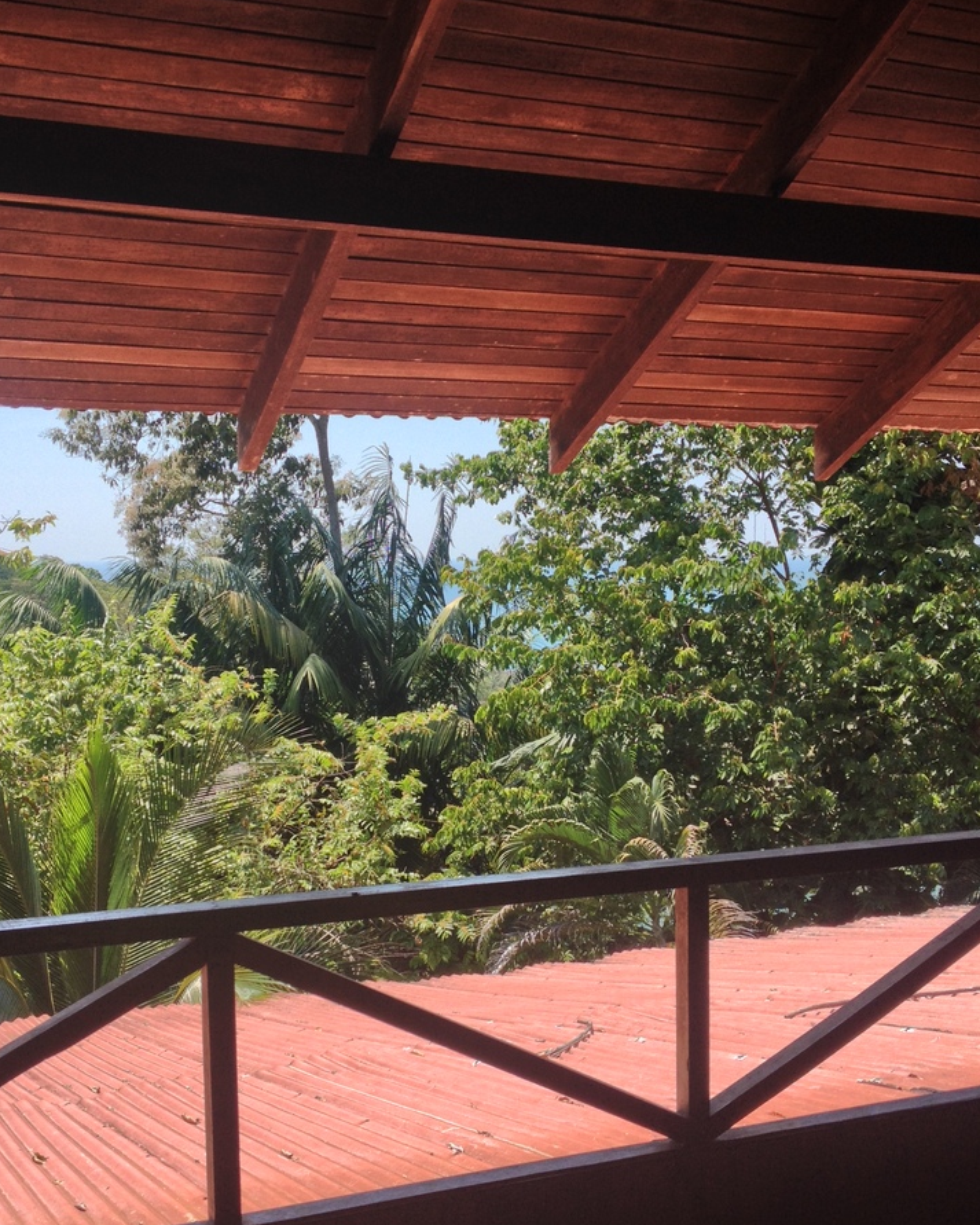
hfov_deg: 32.7
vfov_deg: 40.2
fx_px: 1667
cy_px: 729
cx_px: 438
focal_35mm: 46
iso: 50
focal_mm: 4.28
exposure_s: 1/767
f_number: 2.4
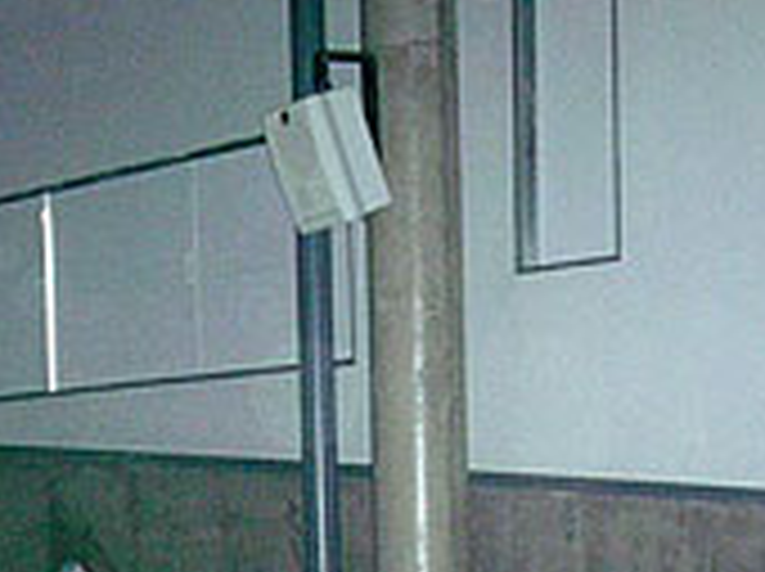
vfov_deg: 12.8
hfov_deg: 17.3
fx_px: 2494
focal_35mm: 113
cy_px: 680
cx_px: 122
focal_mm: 6.7
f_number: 2.9
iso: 200
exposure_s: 1/64
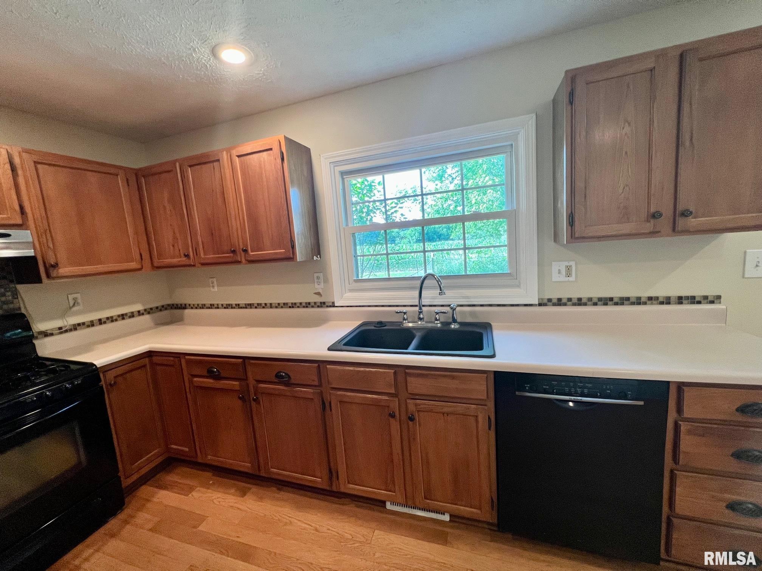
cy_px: 286
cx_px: 381
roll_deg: +4.4
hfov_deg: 106.2
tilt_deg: -8.3
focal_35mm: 13
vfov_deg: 89.9
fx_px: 286
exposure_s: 1/120
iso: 200
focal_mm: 1.57
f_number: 1.8
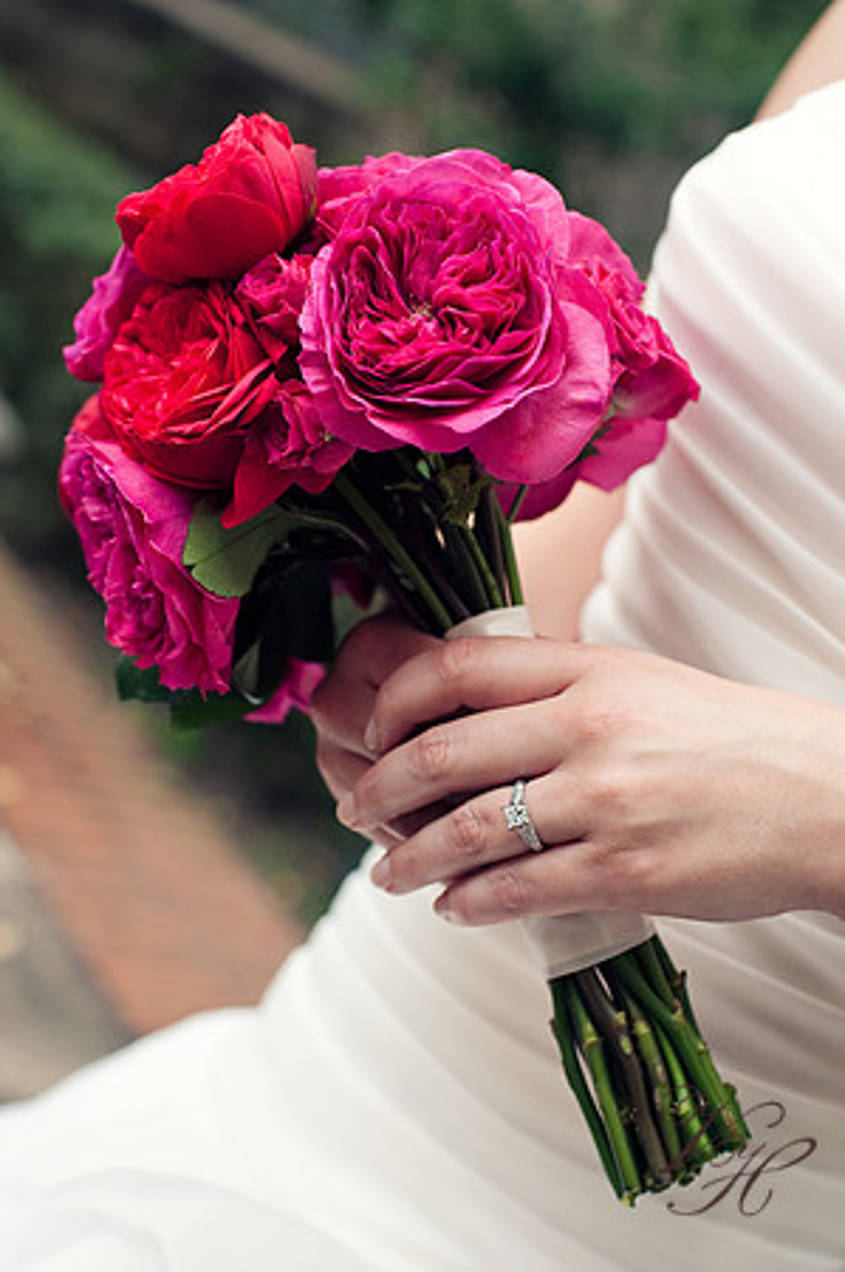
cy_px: 636
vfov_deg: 39.6
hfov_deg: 26.9
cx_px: 422
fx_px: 1764
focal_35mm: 50
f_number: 4
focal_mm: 50
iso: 400
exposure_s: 1/250
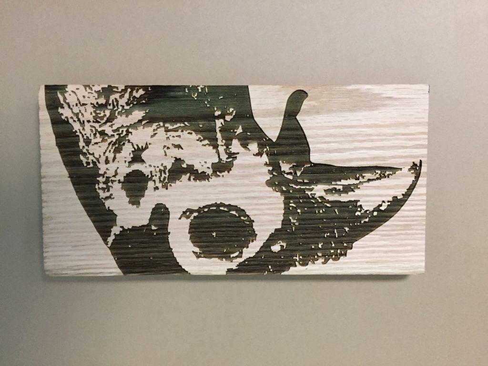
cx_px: 244
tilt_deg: -84.6
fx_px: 409
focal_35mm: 29
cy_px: 183
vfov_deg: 48.2
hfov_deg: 61.7
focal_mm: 4.15
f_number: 2.2
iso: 200
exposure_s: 1/30
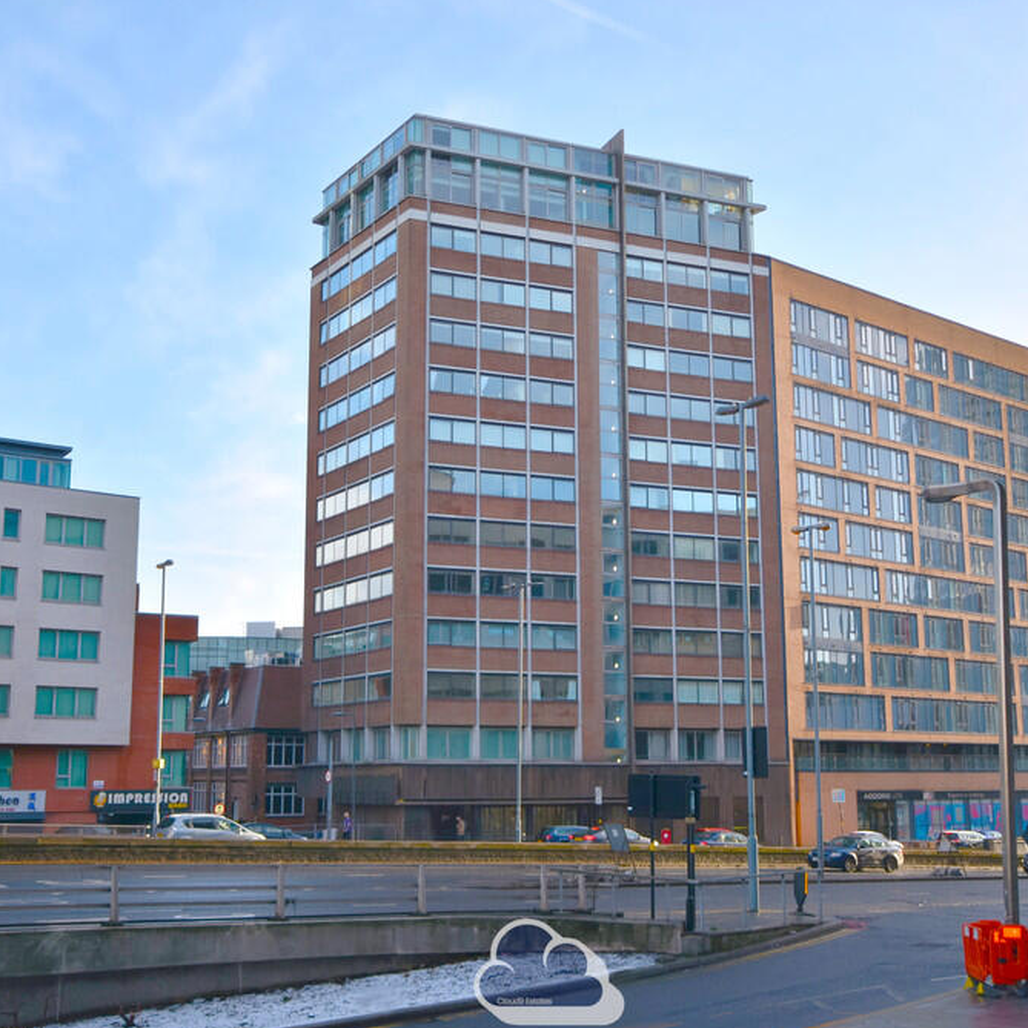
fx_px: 1310
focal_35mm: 39
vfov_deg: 42.8
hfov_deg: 42.8
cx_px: 550
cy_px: 518
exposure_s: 1/250
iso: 160
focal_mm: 20
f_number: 5.6
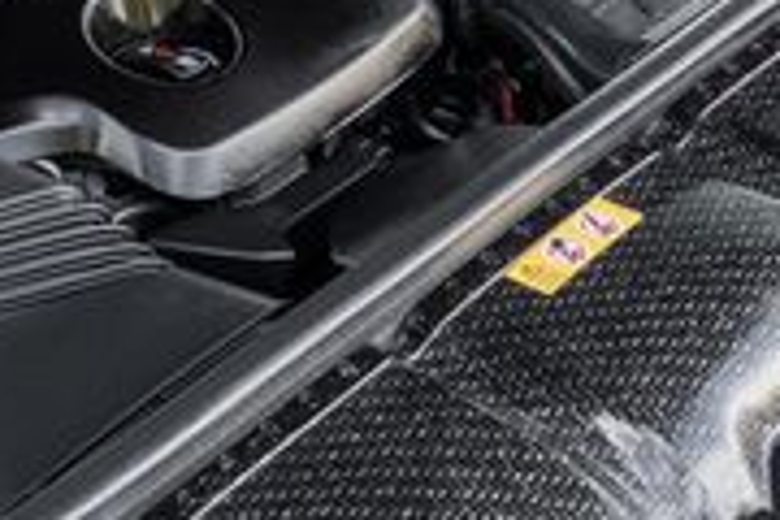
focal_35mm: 114
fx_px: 2470
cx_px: -73
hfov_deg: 17.4
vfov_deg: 11.9
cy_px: -17
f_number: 8
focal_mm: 24
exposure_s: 1/60
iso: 640
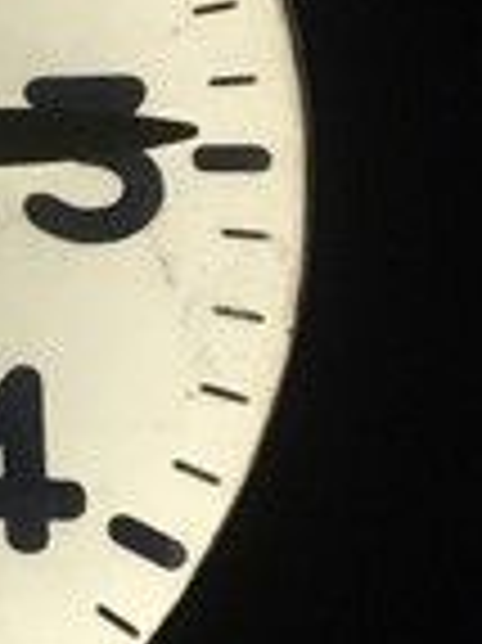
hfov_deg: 11.1
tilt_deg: -71.9
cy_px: 428
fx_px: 2268
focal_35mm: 122
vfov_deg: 16.1
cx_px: -473
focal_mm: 4.15
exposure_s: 1/25
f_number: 2.2
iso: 200
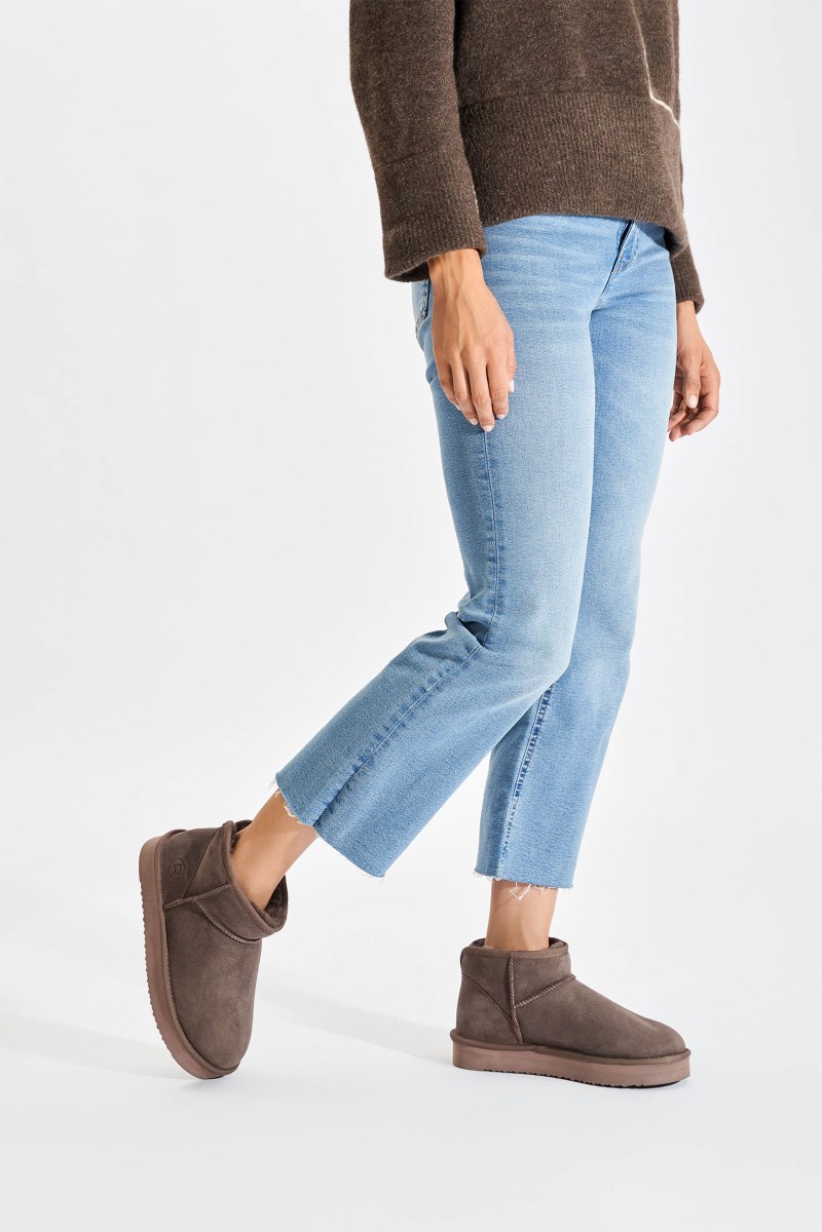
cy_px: 616
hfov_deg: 25.5
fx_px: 1819
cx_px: 411
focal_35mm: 53
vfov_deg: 37.5
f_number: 8
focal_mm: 53.1
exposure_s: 1/160
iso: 100
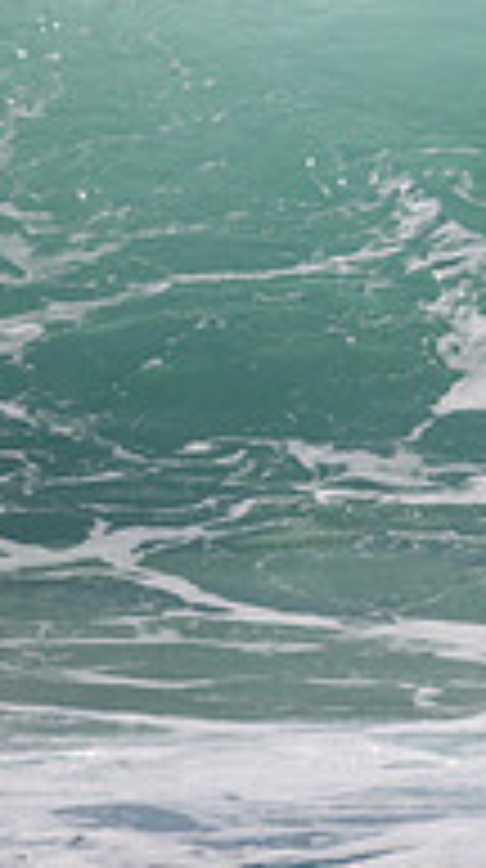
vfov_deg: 1.1
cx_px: 1202
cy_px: 133
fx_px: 44253
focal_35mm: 1924
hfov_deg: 0.6
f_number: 11
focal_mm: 610
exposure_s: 1/1600
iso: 560
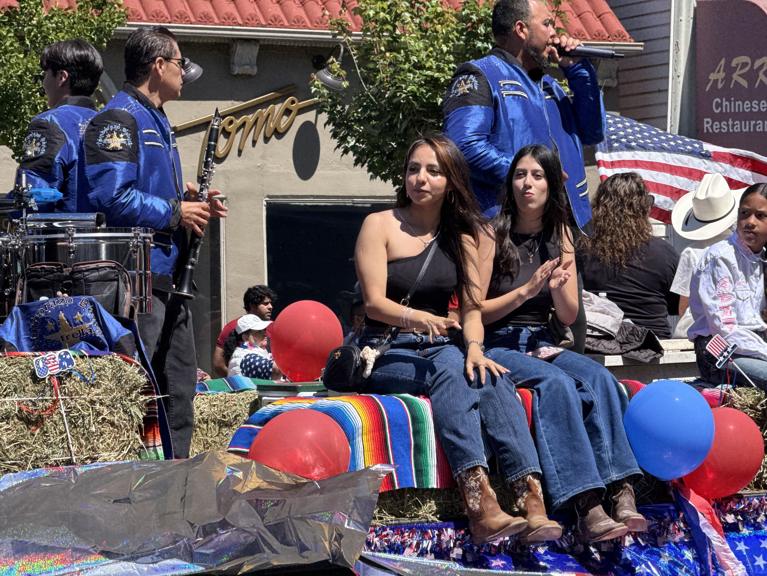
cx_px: 384
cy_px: 288
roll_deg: +0.5
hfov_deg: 16.4
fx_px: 2659
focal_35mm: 120
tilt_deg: +0.6
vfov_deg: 12.3
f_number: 2.8
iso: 64
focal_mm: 15.66
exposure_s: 1/1368
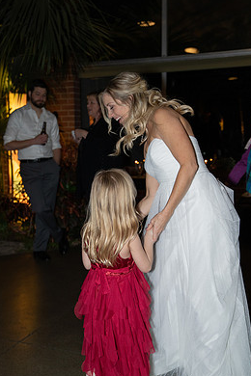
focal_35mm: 45
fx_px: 471
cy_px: 204
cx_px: 124
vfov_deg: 43.6
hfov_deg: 29.9
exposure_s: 1/250
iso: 2500
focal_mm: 39
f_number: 2.8
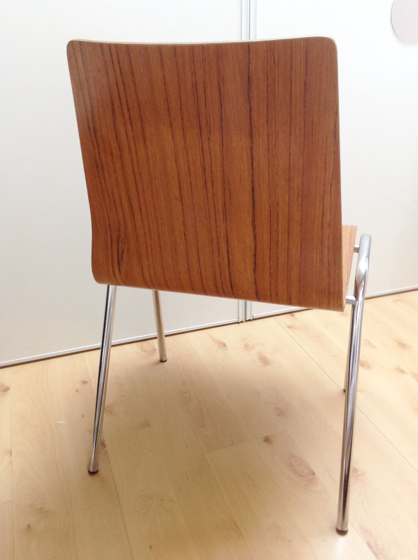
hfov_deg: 40.6
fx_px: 565
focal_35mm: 35
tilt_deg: -25.4
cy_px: 280
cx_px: 209
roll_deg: +2.3
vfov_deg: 52.7
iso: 160
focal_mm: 4.28
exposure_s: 1/15
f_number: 2.4
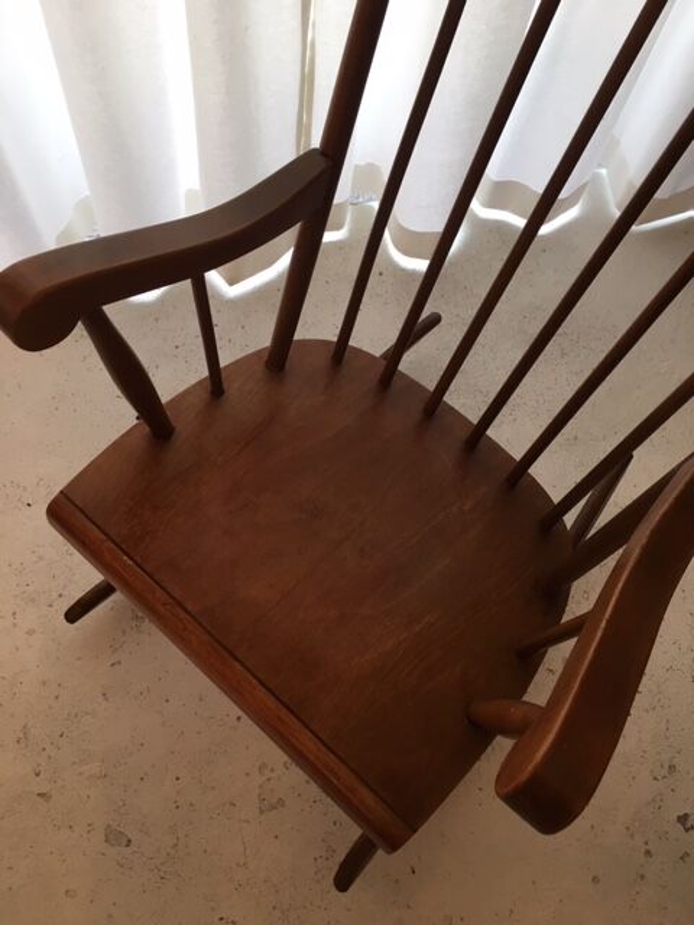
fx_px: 775
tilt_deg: -66.1
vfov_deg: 61.7
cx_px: 347
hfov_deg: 48.2
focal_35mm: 29
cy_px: 462
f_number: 2.2
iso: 40
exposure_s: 1/33
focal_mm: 4.15
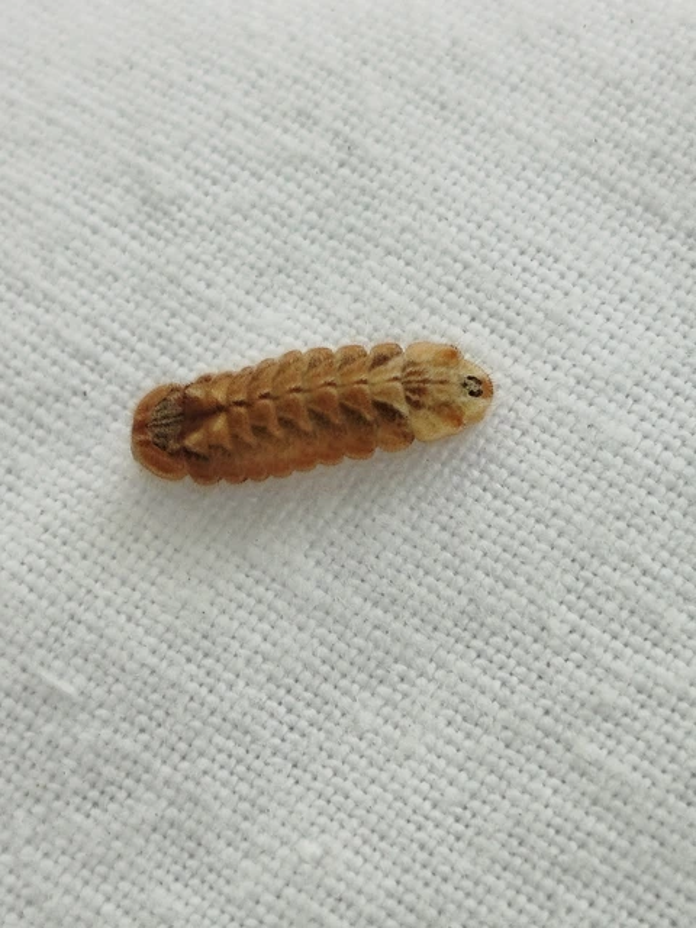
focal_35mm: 33
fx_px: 885
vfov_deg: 55.4
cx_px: 348
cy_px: 464
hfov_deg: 42.9
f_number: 1.7
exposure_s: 1/100
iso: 50
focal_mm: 5.31
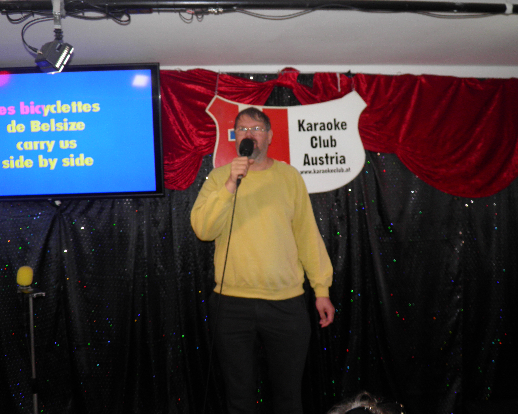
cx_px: 250
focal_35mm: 35
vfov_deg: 42.1
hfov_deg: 51.5
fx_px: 537
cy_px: 168
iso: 100
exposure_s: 1/30
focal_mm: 4.9
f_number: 2.8
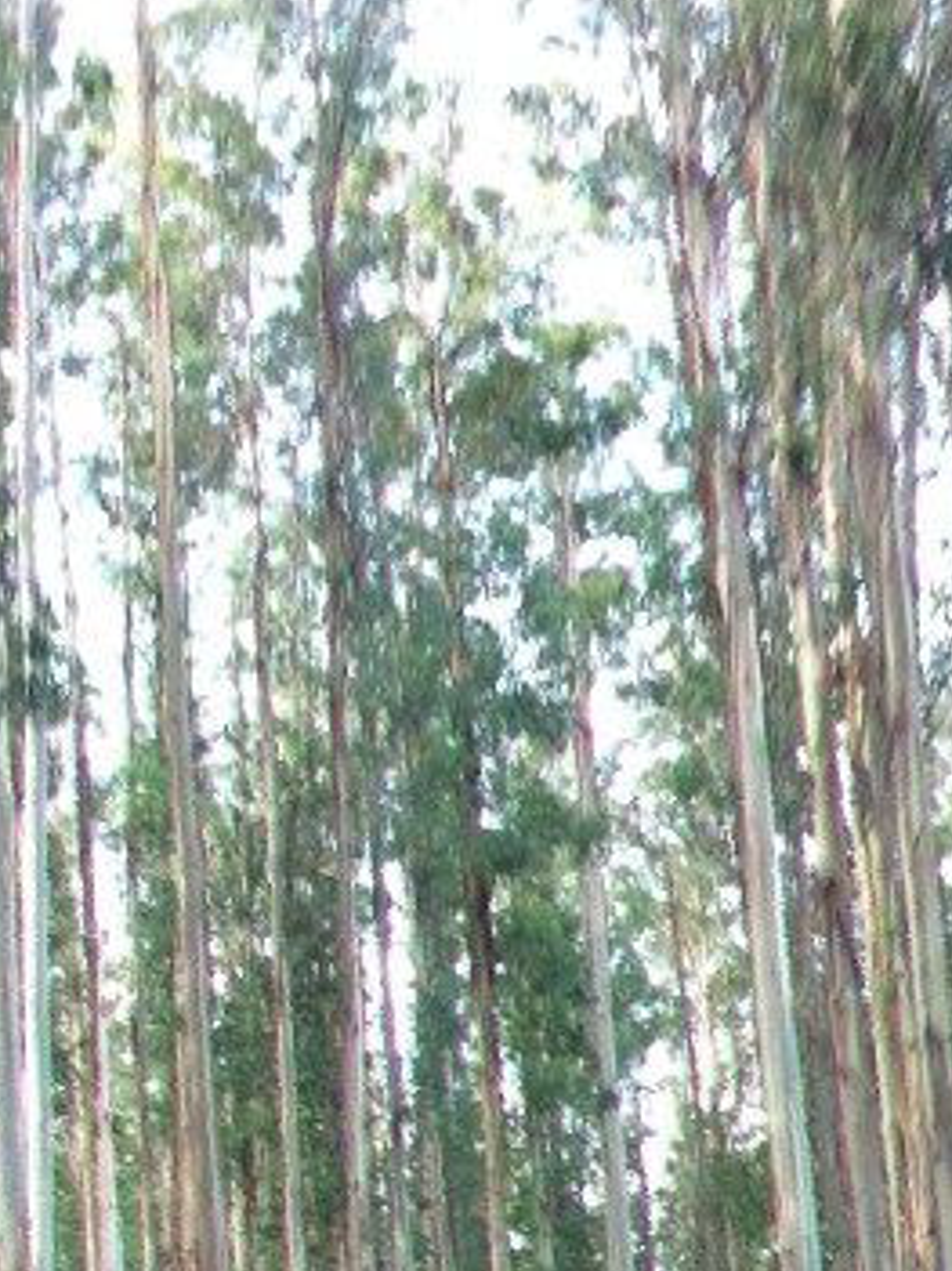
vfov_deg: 18.8
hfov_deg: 14.5
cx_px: 449
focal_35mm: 102
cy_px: 1235
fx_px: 3743
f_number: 2.8
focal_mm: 3.85
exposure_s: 1/40
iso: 100
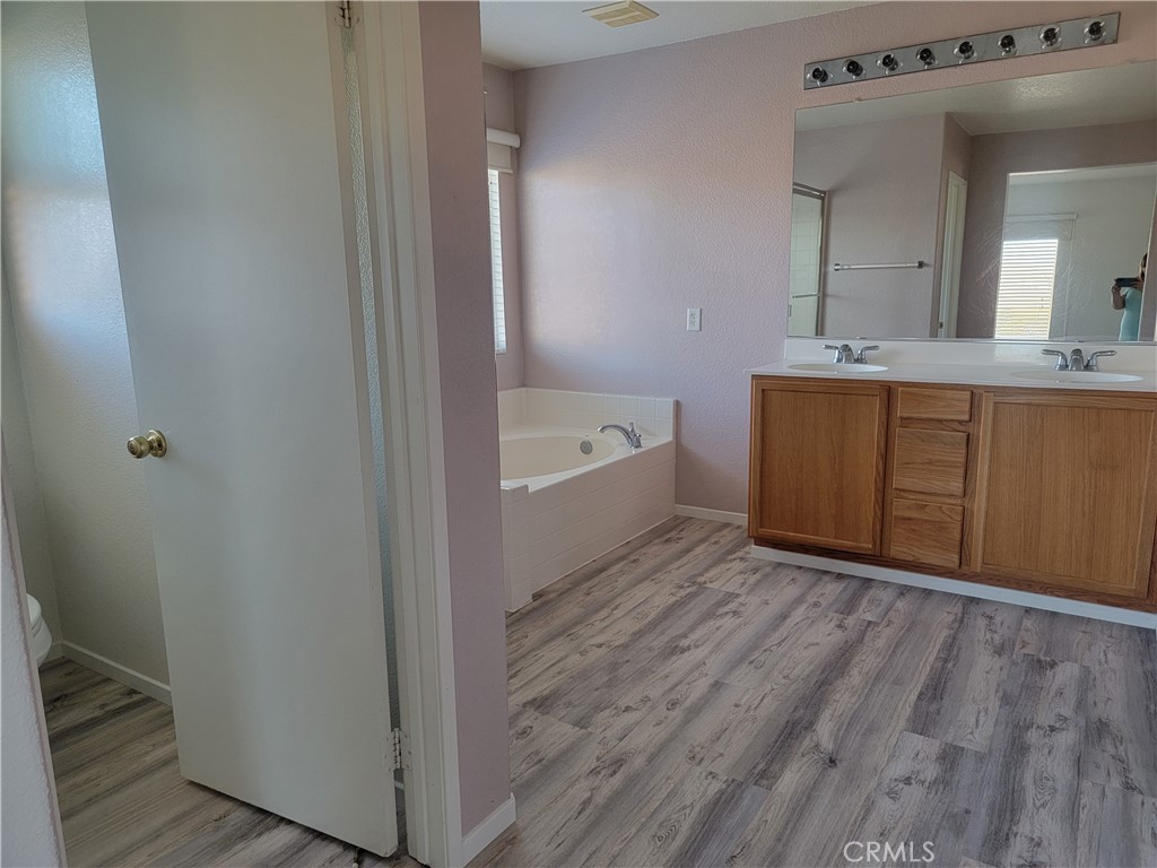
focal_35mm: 24
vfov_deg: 56.8
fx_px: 802
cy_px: 434
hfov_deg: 71.6
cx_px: 578
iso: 160
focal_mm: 6.7
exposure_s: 1/60
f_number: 1.8
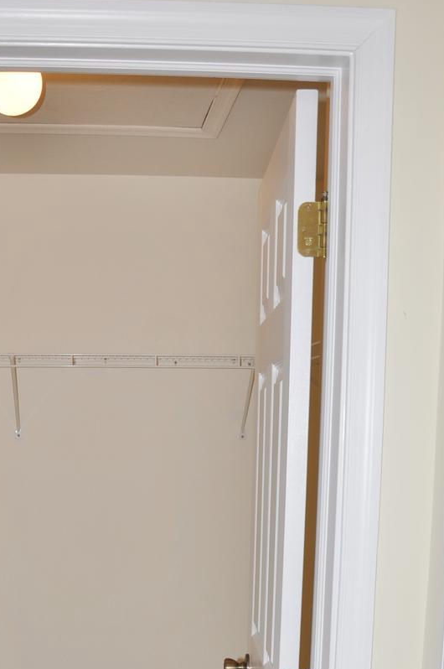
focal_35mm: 52
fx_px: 964
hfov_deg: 25.7
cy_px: 635
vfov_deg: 35.4
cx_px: 126
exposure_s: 1/60
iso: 200
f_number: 5.6
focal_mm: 18
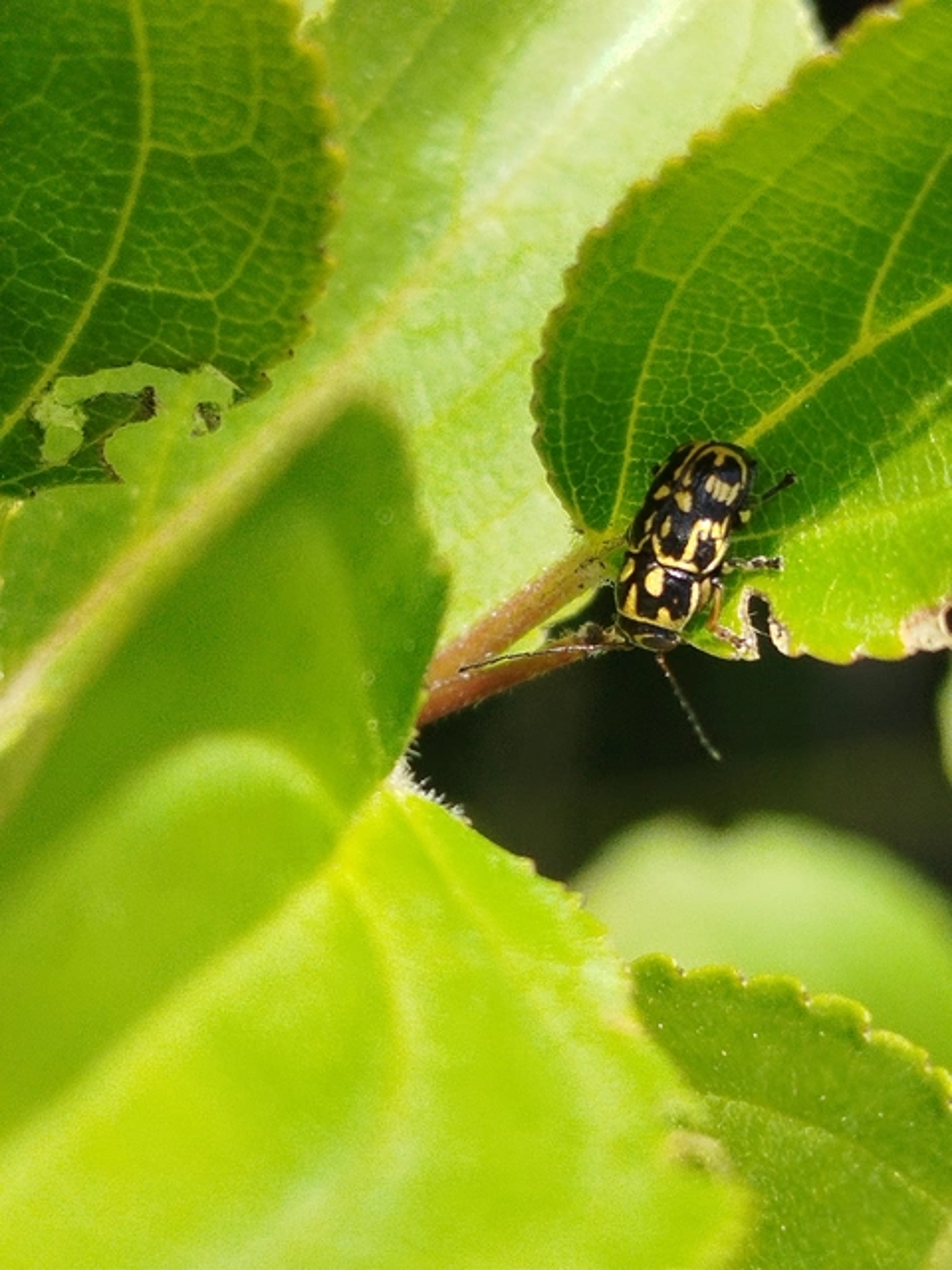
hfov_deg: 37.7
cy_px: 635
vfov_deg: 49.0
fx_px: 1393
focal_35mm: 38
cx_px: 476
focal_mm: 5.31
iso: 50
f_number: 1.7
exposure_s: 1/352
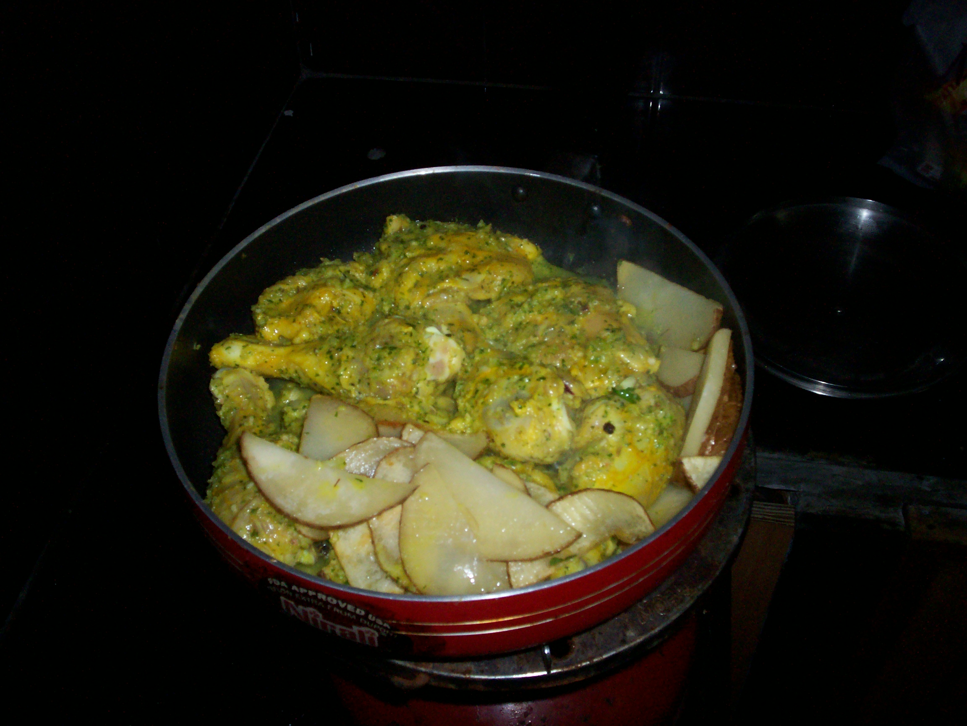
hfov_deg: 51.4
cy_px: 363
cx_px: 484
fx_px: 1006
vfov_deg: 39.7
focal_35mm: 36
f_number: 4.5
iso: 140
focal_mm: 5.9
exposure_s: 1/64
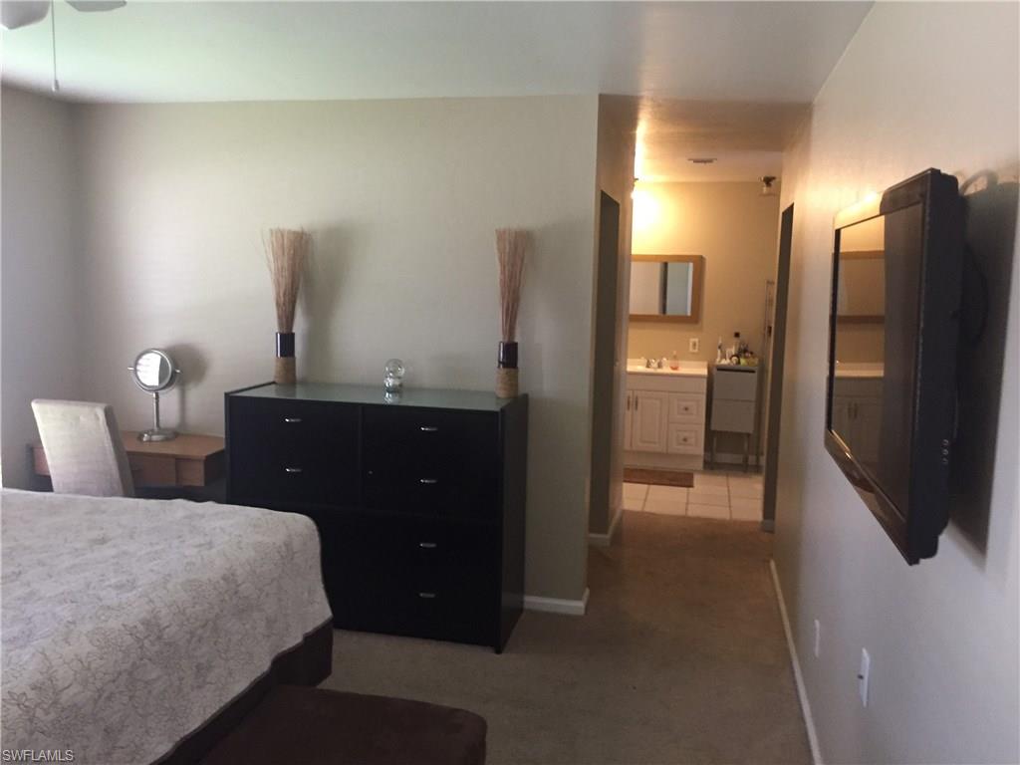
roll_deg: -0.9
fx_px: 855
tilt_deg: -9.8
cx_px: 510
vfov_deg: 48.2
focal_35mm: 29
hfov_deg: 61.7
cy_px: 382
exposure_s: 1/30
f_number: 2.2
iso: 200
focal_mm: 4.15
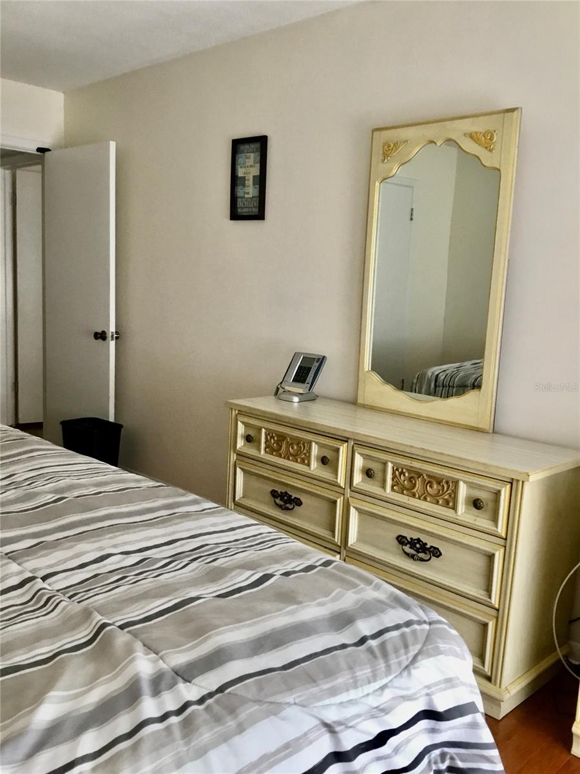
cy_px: 387
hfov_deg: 45.4
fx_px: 693
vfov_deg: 58.4
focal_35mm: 31
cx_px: 290
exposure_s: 1/30
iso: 100
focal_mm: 3.3
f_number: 2.4
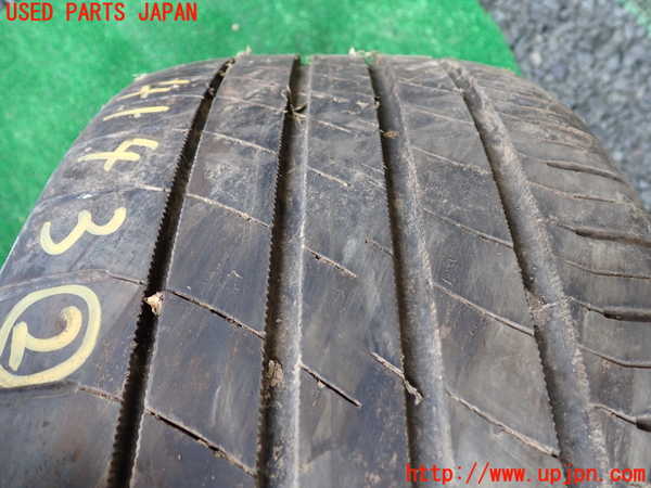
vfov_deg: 46.8
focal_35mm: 30
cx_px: 326
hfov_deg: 60.0
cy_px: 244
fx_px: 564
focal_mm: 5.4
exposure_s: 1/125
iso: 200
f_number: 2.3
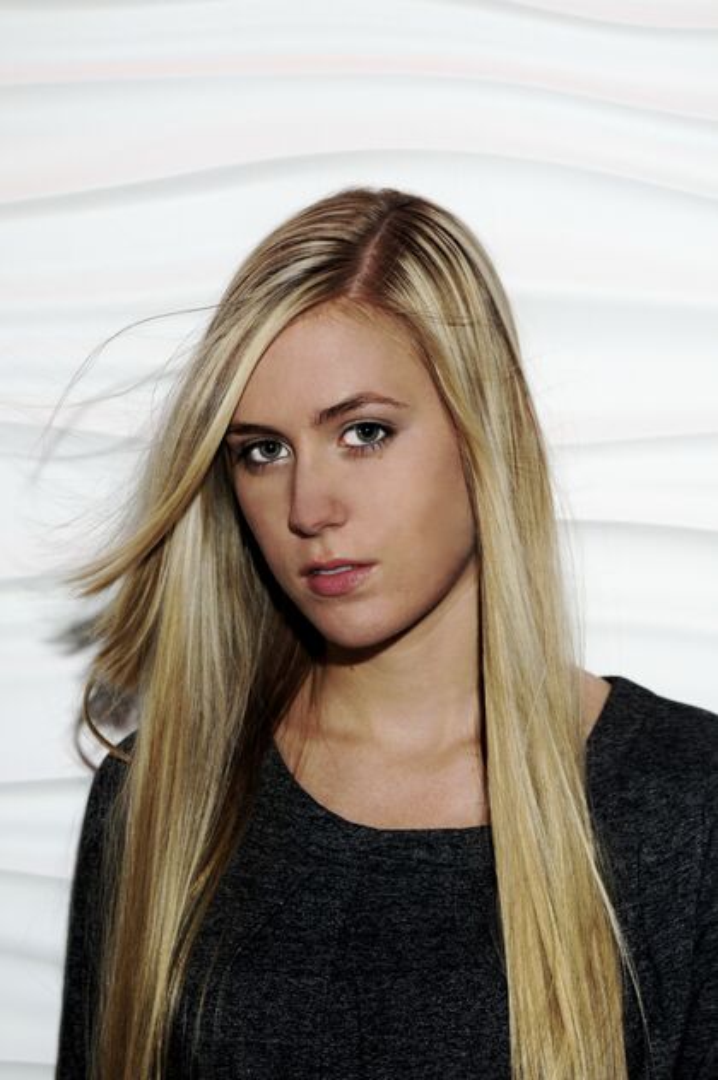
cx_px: 359
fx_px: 3867
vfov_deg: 15.9
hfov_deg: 10.6
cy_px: 540
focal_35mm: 129
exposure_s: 1/250
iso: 200
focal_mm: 86
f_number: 4.5
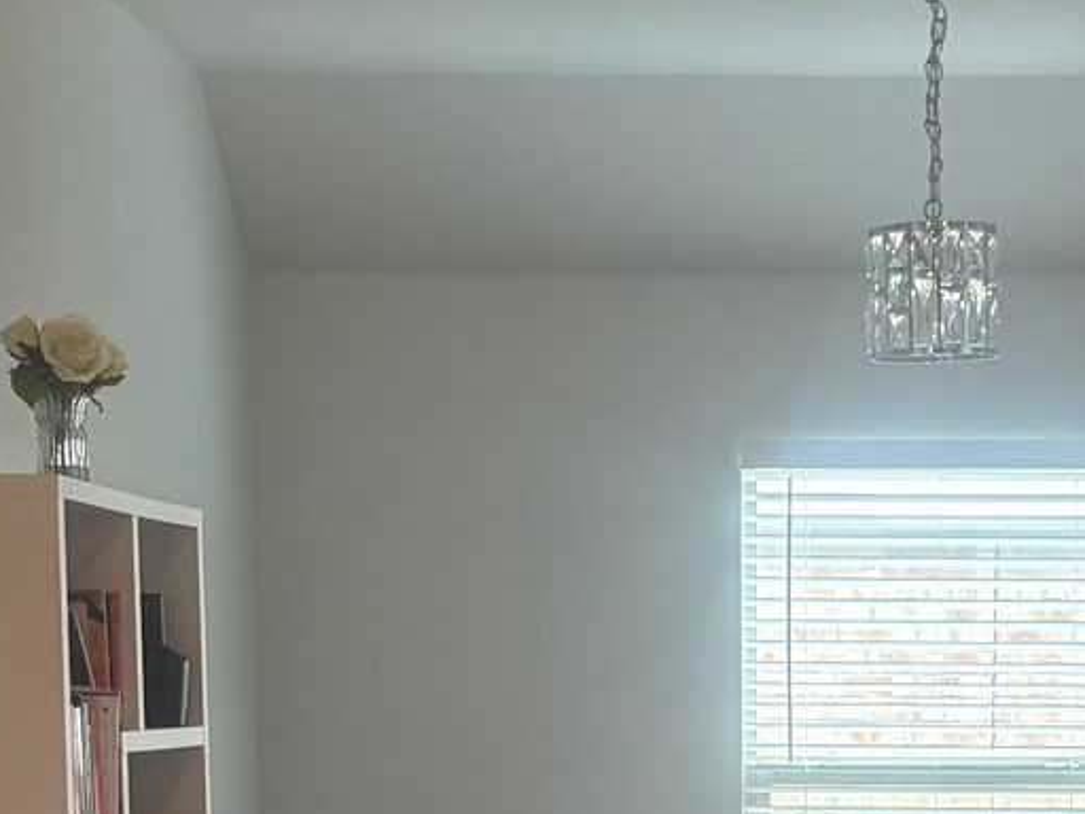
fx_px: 3260
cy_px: 979
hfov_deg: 18.8
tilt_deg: -4.2
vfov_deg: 13.8
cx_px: 824
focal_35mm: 104
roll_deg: -0.6
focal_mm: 5.96
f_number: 1.6
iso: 160
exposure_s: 1/60
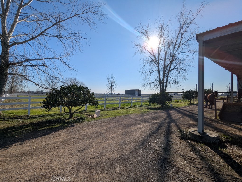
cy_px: 91
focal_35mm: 16
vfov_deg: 78.2
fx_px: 112
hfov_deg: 94.4
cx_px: 121
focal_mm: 2.35
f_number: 2.2
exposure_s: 1/5464
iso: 53
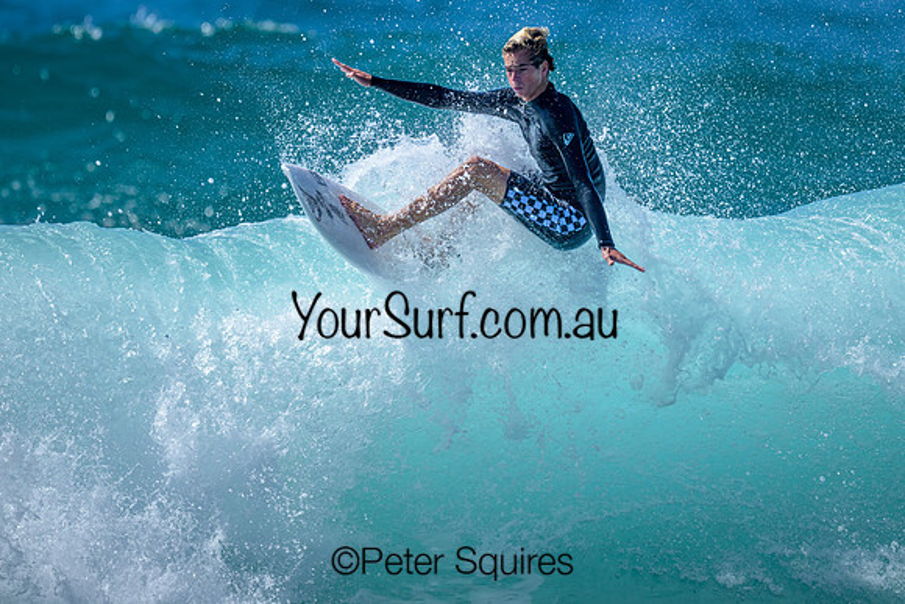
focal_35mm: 1100
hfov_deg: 1.9
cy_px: 222
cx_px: 511
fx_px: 27655
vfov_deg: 1.3
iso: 250
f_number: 6.3
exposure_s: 1/2500
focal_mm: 800
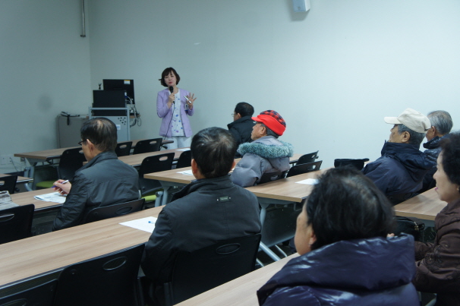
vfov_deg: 30.1
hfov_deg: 44.1
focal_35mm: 45
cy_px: 150
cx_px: 228
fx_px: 568
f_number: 4
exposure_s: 1/30
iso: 400
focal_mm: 29
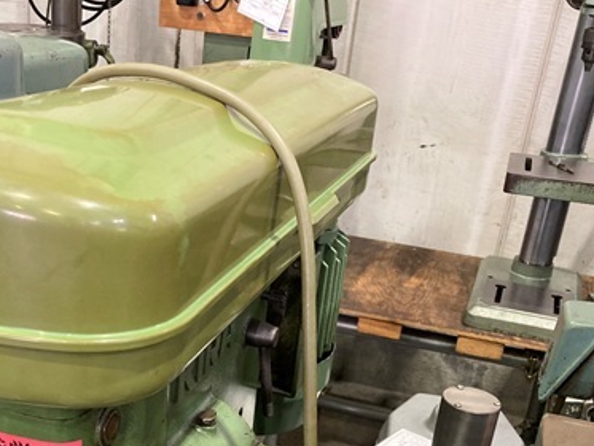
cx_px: 199
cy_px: 368
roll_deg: -5.1
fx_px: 824
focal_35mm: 48
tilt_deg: -25.9
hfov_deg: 39.2
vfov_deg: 29.5
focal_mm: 3.99
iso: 200
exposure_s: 1/60
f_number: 1.8
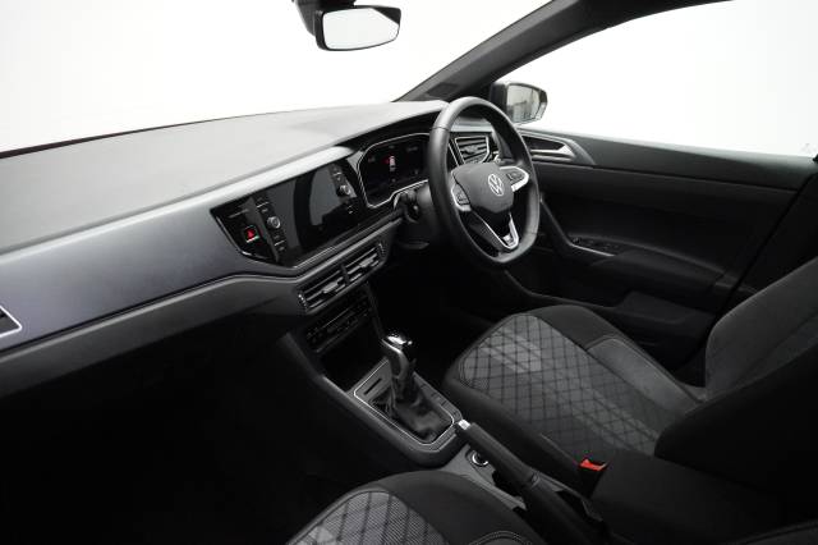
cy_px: 272
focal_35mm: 24
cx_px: 409
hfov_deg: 73.8
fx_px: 545
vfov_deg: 53.1
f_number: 3.5
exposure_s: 1/160
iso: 5000
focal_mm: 16
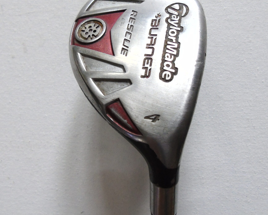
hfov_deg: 50.3
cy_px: 95
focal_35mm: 36
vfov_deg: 41.1
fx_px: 286
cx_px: 134
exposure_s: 1/30
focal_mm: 4.4
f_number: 3.4
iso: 320
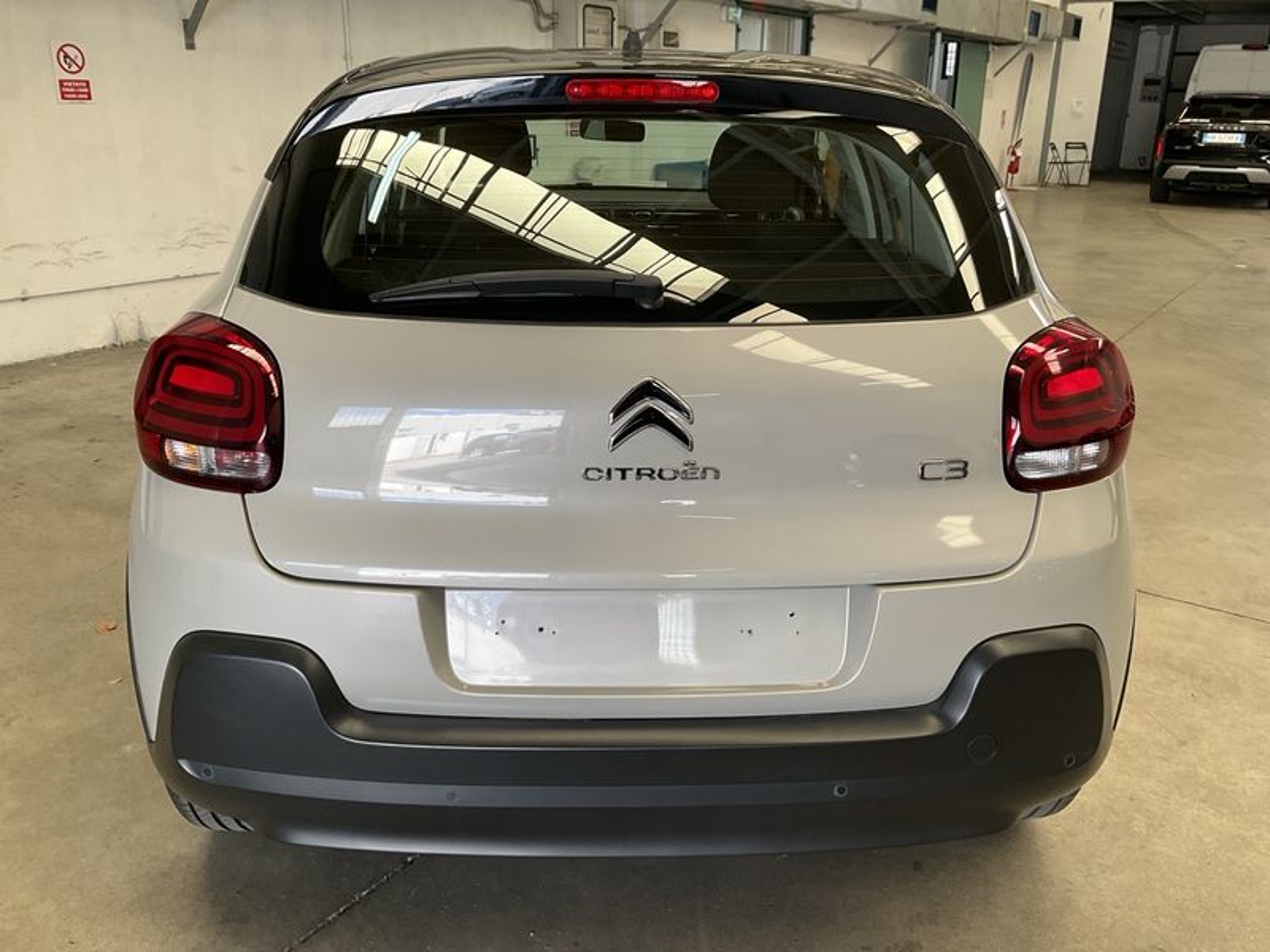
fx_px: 1064
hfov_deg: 61.7
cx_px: 635
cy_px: 476
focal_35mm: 29
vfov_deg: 48.2
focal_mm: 3
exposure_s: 1/122
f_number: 1.8
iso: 32
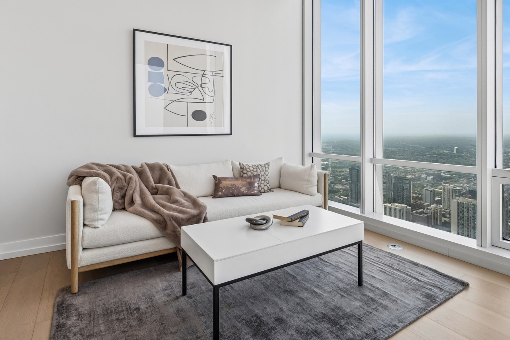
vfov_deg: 61.5
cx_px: 273
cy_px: 139
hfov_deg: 83.9
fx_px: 283
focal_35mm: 20
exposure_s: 1/320
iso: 320
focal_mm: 16
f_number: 8
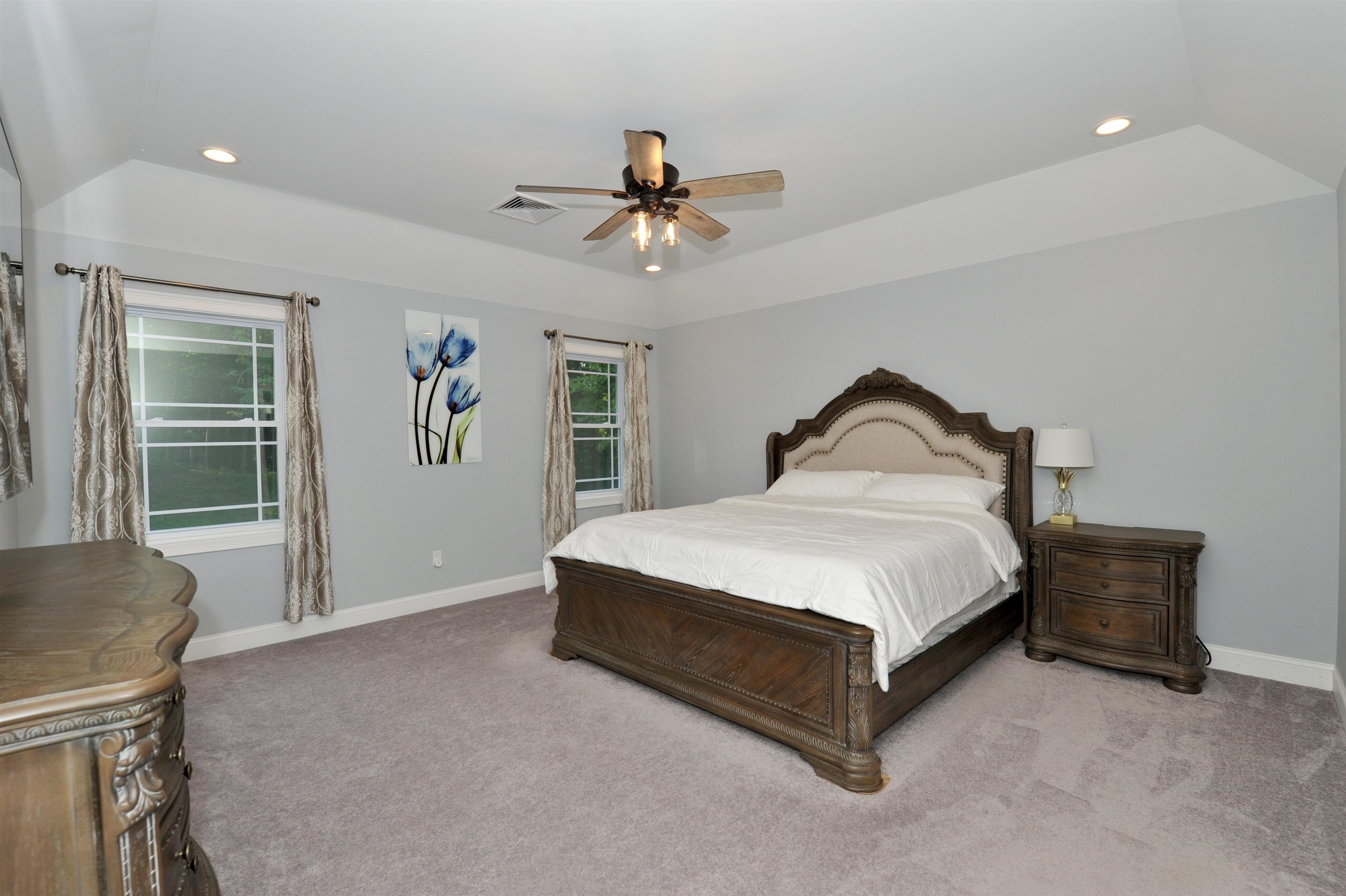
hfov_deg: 100.4
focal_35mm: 15
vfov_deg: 77.2
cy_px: 448
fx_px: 560
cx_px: 673
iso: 720
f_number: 7.1
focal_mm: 15
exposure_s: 1/125
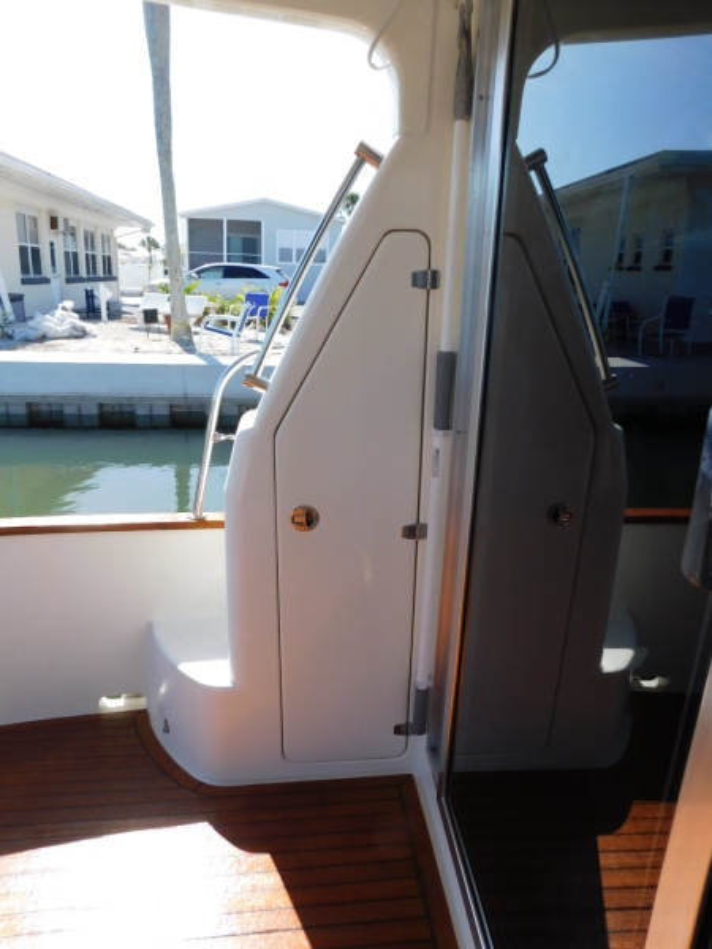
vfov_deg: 71.6
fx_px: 658
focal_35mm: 24
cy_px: 474
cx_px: 356
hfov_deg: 56.8
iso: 125
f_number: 3
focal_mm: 4.1
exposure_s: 1/800
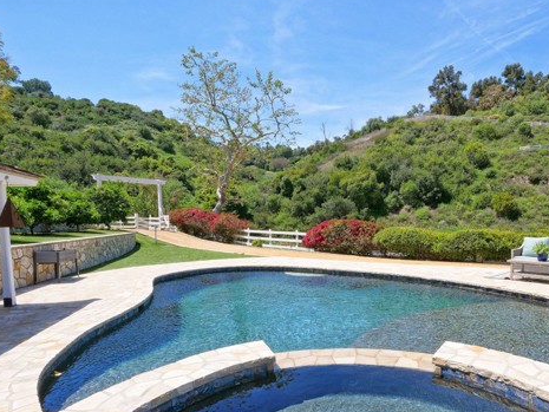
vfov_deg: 60.5
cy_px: 251
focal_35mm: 22
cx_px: 347
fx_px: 349
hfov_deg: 74.9
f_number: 14
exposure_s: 1/100
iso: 200
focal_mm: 8
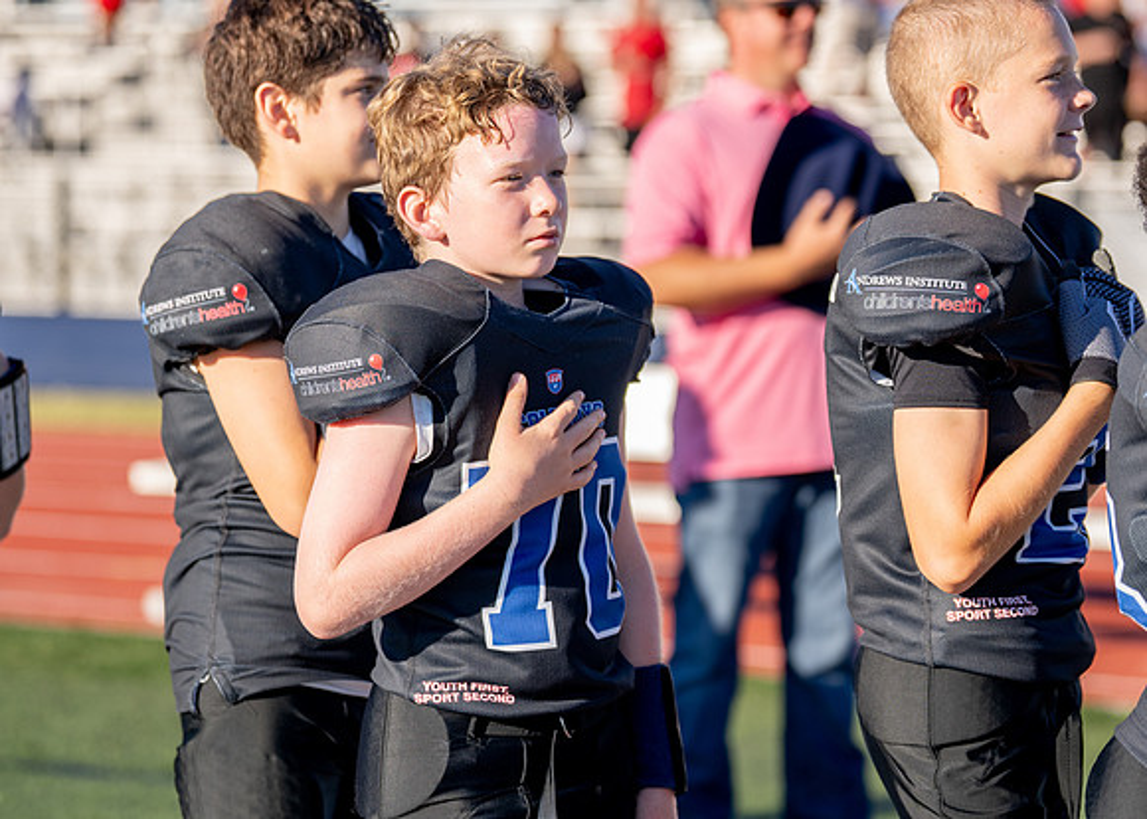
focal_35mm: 129
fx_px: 4189
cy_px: 349
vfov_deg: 11.2
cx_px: 548
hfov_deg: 15.6
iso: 160
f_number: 2.8
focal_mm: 105
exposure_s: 1/2000
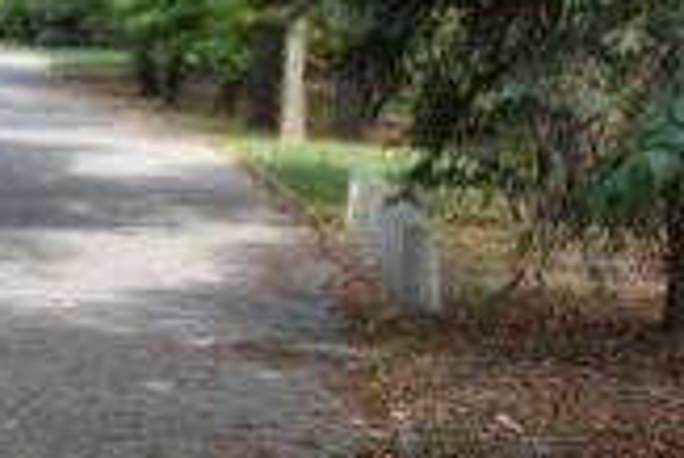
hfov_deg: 15.2
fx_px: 2434
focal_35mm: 128
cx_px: -206
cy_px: 116
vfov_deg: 10.7
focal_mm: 20
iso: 400
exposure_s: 1/160
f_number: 9
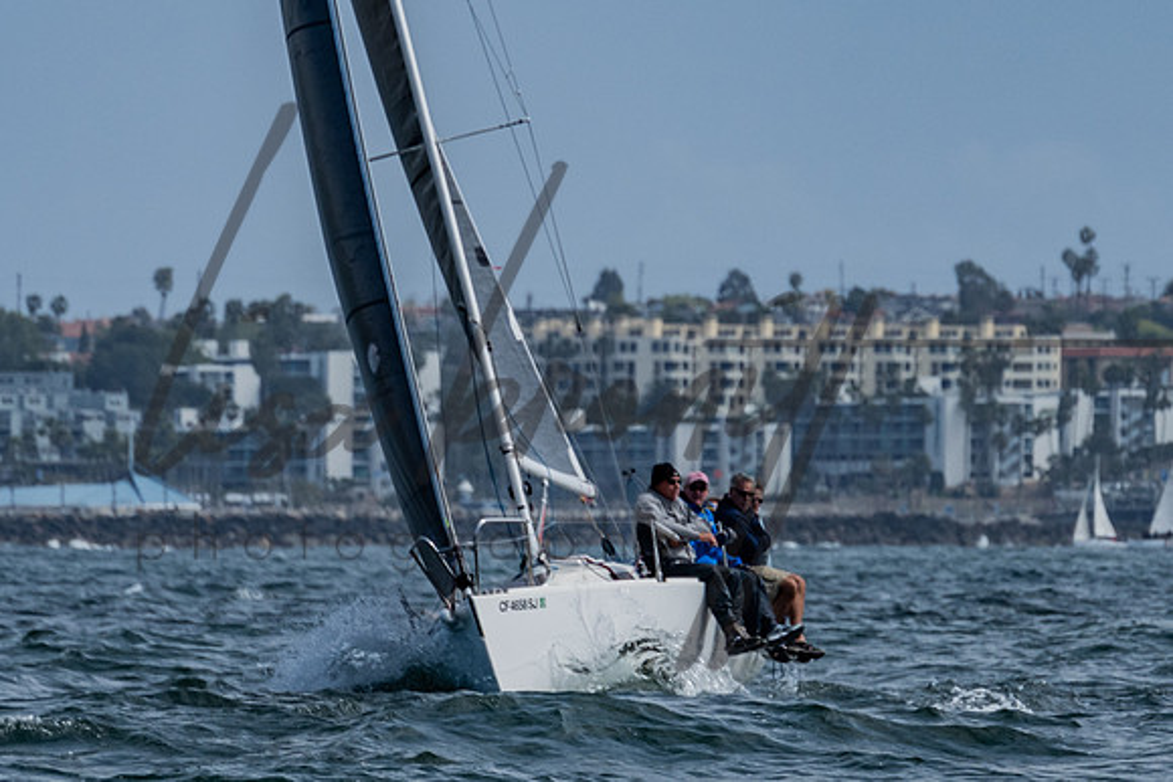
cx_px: 631
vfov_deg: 2.5
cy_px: 311
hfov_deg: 3.8
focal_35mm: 546
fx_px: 17794
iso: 200
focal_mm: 200
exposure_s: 1/2000
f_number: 6.3
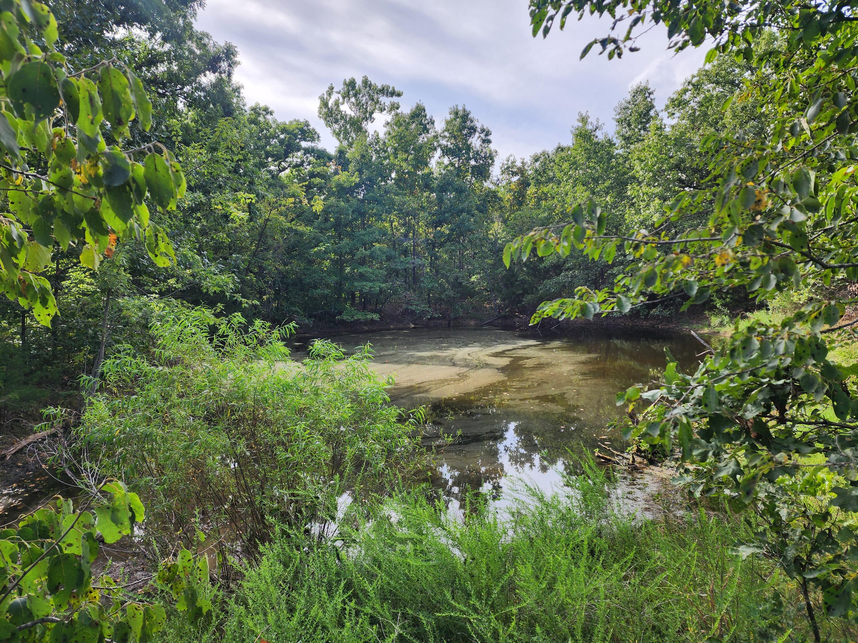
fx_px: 570
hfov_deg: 73.9
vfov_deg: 58.9
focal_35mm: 23
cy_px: 322
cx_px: 429
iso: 12
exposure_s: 1/304
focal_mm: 6.4
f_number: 1.8
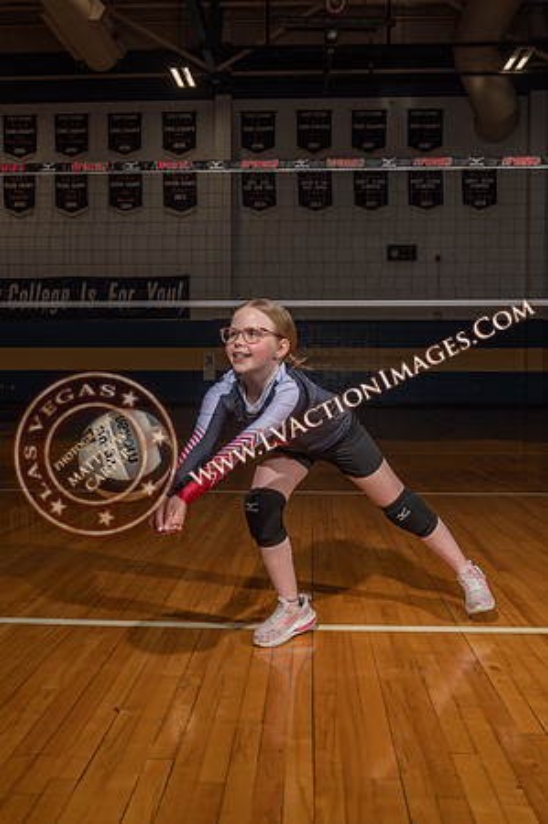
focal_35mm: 35
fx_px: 801
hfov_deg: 37.8
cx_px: 274
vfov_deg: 54.5
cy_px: 412
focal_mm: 35
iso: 100
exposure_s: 1/160
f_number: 8
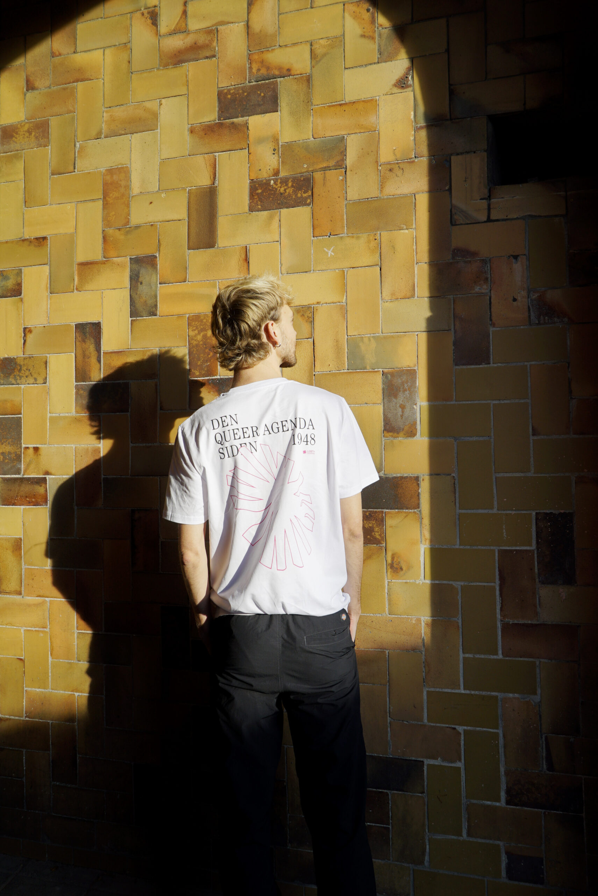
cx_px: 299
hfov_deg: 53.2
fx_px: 597
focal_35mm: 24
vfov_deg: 73.7
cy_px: 448
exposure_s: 1/160
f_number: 7.1
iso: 100
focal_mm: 24
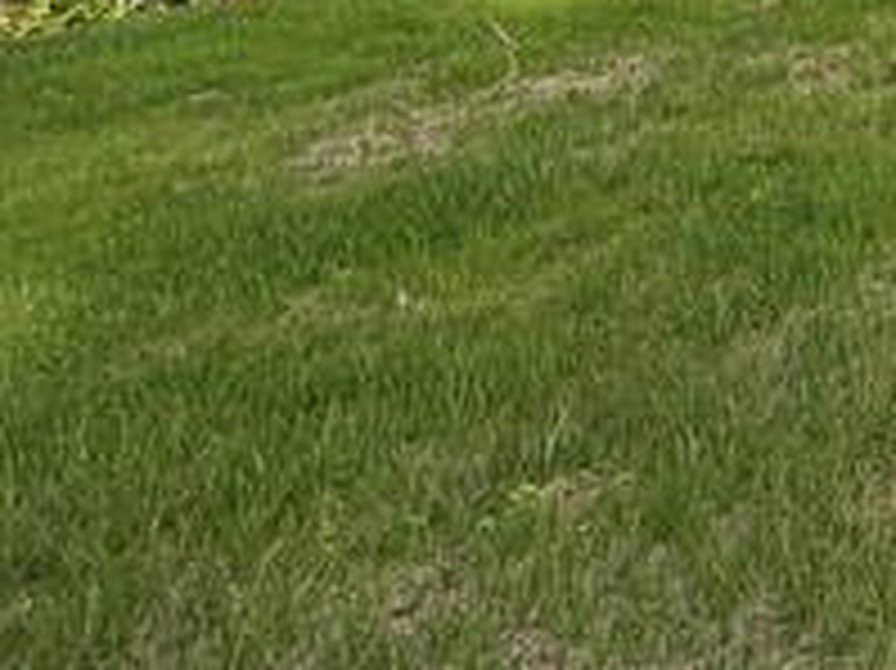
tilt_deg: +4.7
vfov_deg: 17.5
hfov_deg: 19.8
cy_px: -445
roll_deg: -0.8
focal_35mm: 72
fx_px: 1863
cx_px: 1616
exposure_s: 1/644
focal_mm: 2.22
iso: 40
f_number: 2.2
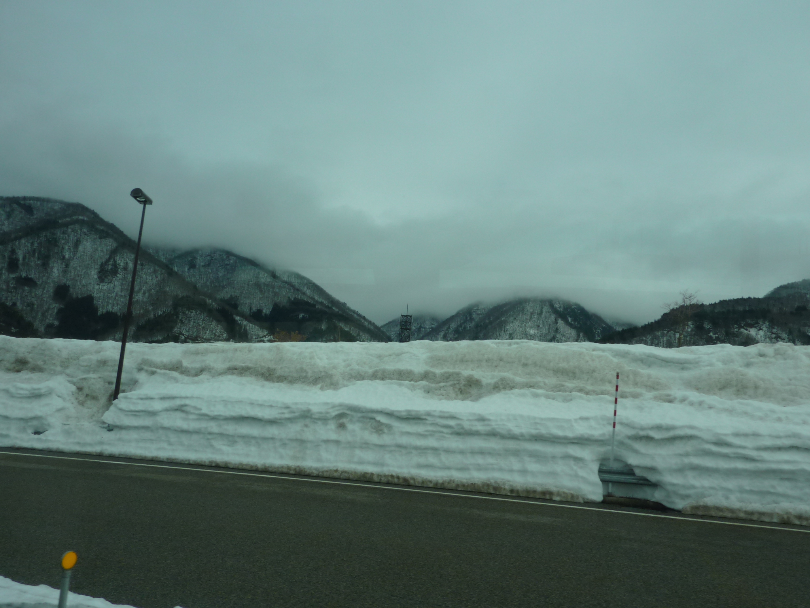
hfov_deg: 69.4
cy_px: 304
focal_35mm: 25
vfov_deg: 54.9
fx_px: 585
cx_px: 405
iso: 80
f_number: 5.6
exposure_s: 1/640
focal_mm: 4.1
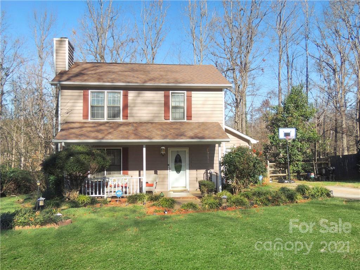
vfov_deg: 46.8
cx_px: 180
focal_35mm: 30
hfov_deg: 60.0
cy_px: 135
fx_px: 312
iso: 100
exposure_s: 1/1000
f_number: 3.1
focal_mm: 5.3
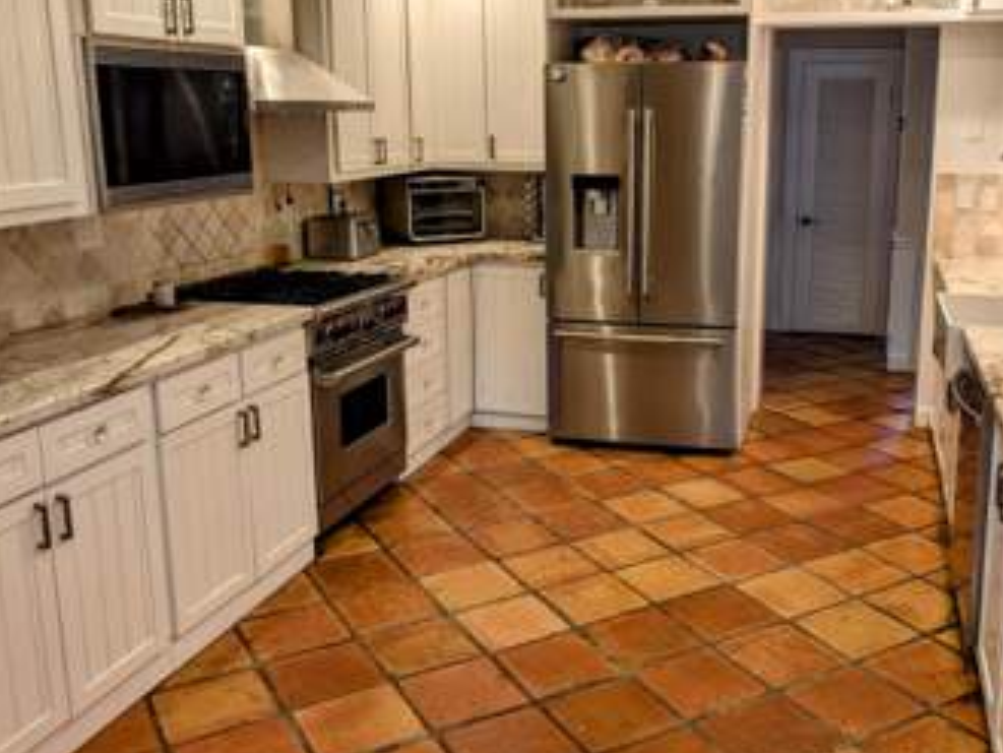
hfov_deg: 52.1
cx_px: 619
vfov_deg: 40.7
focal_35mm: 35
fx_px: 1014
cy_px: 341
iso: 30
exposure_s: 1/24
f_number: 1.68
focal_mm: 6.9
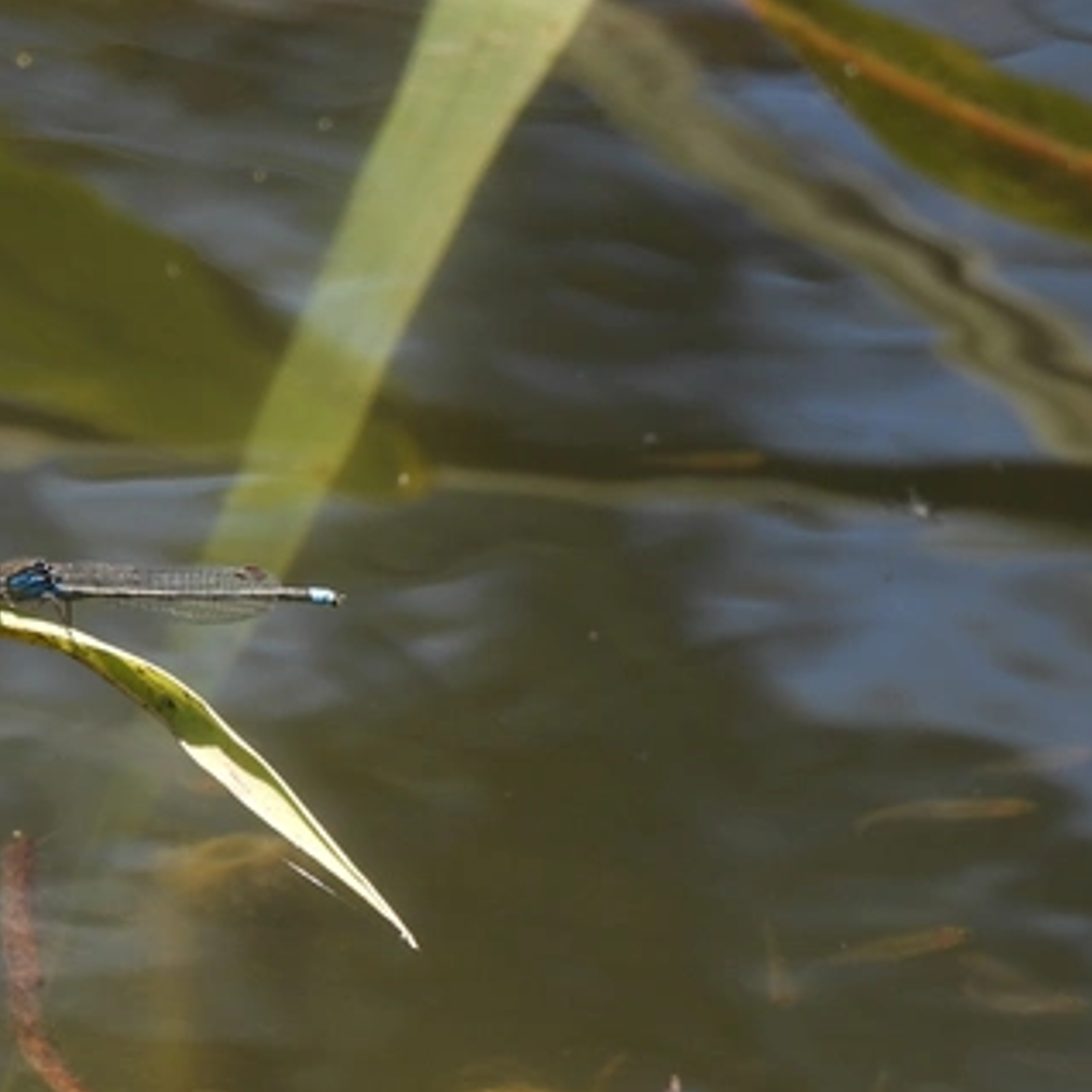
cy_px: 515
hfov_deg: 1.2
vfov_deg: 1.2
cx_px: 189
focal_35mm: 1513
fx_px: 53999
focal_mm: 152
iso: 100
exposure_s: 1/200
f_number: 6.3
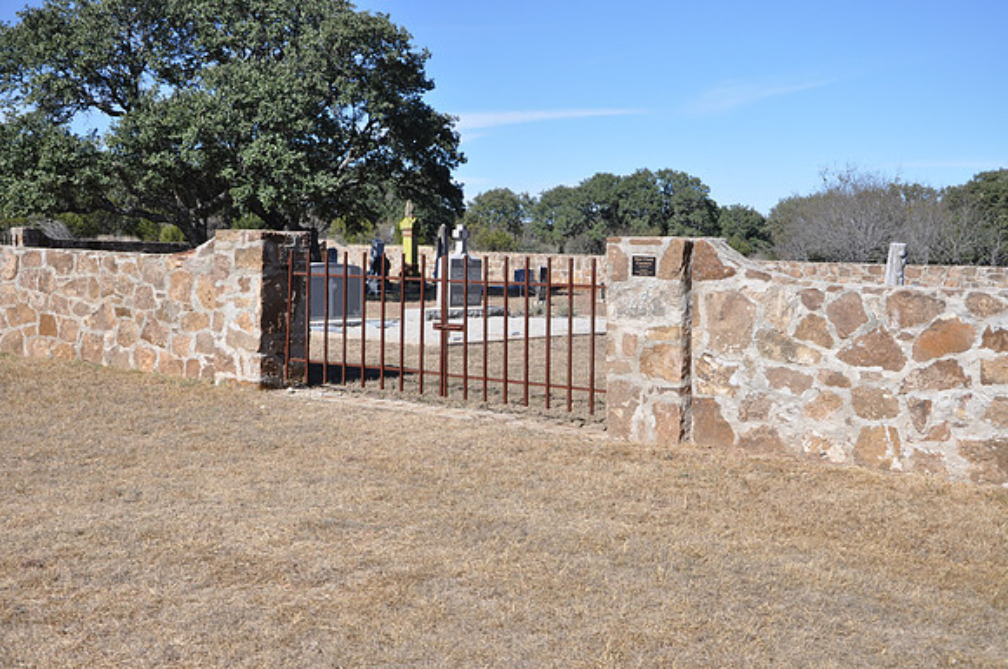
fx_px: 1174
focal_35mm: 42
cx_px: 504
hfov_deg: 46.5
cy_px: 334
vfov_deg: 31.8
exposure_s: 1/200
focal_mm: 28
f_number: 7.1
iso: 200
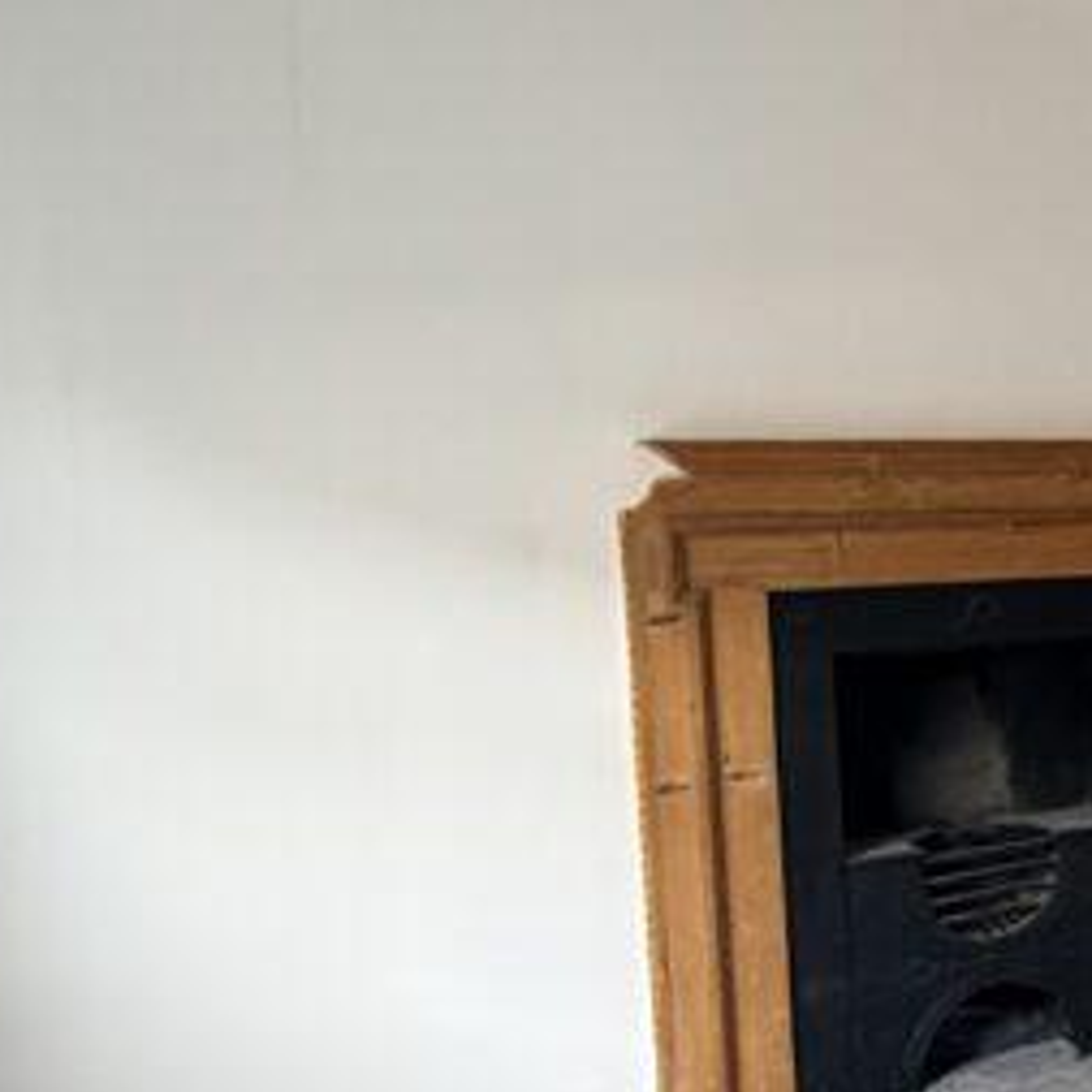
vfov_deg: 34.0
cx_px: 1800
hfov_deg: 23.6
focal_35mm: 50
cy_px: 617
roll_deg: -0.9
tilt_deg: -5.4
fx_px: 1785
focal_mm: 2.22
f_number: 2.2
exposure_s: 1/121
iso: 250
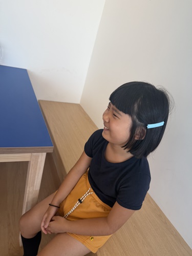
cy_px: 128
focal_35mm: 24
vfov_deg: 71.6
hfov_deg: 56.8
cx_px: 96
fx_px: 177
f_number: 1.78
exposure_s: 1/120
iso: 64
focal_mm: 6.76
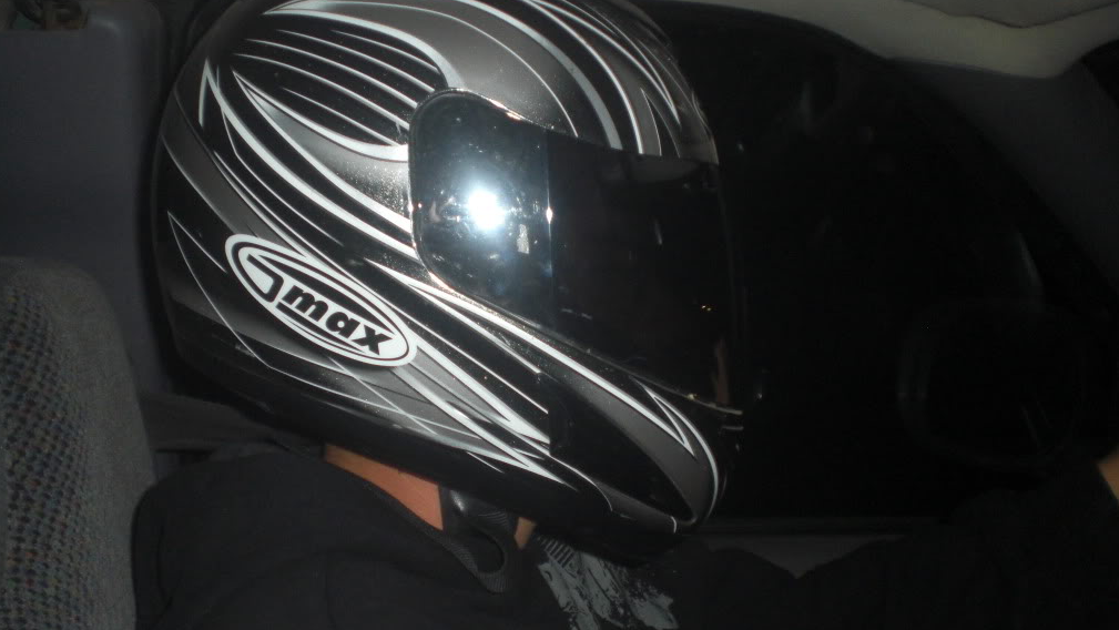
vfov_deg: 28.3
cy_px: 384
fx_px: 1246
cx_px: 558
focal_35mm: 42
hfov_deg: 48.3
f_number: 3.1
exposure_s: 1/60
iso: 200
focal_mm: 6.3
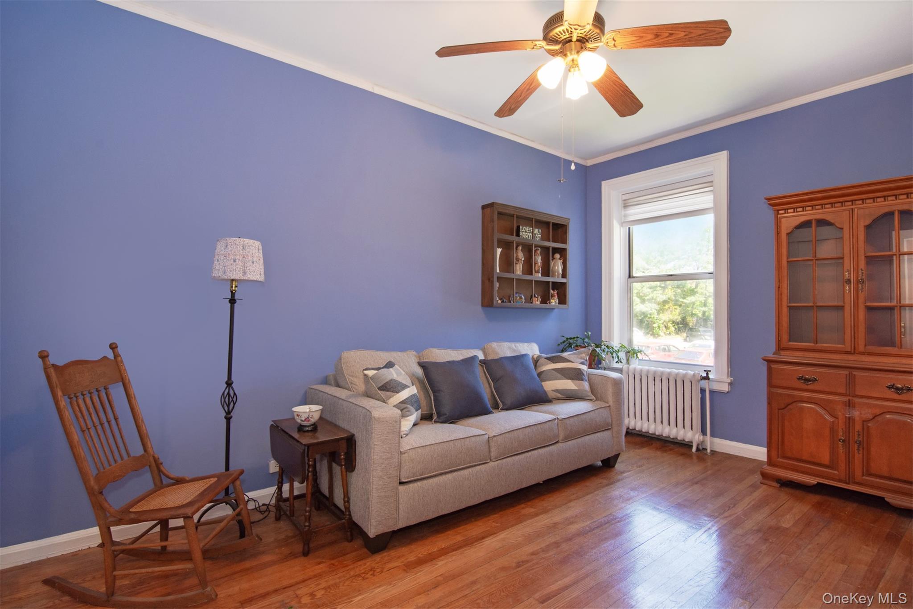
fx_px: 418
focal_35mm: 16
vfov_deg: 72.0
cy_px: 304
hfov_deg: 95.0
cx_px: 456
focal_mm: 11
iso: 640
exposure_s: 1/25
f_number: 11
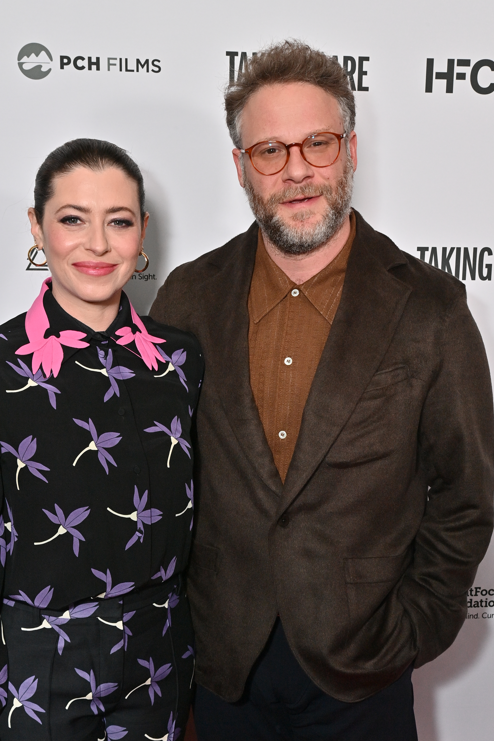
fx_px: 1111
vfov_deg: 36.9
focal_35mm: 54
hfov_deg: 25.0
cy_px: 401
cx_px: 219
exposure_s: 1/200
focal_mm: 45
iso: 1000
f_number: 9
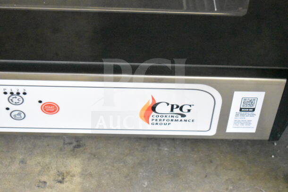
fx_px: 660
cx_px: 144
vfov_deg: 16.6
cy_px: 96
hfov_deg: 24.6
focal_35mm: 82
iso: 25600
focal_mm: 55
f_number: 5.6
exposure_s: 1/40
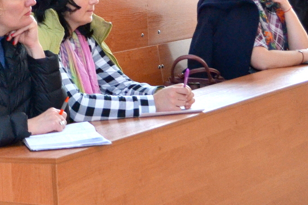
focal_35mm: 127
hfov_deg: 15.4
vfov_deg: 10.5
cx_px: -77
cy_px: -68
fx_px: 1090
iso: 900
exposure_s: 1/200
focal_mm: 29
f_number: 5.6
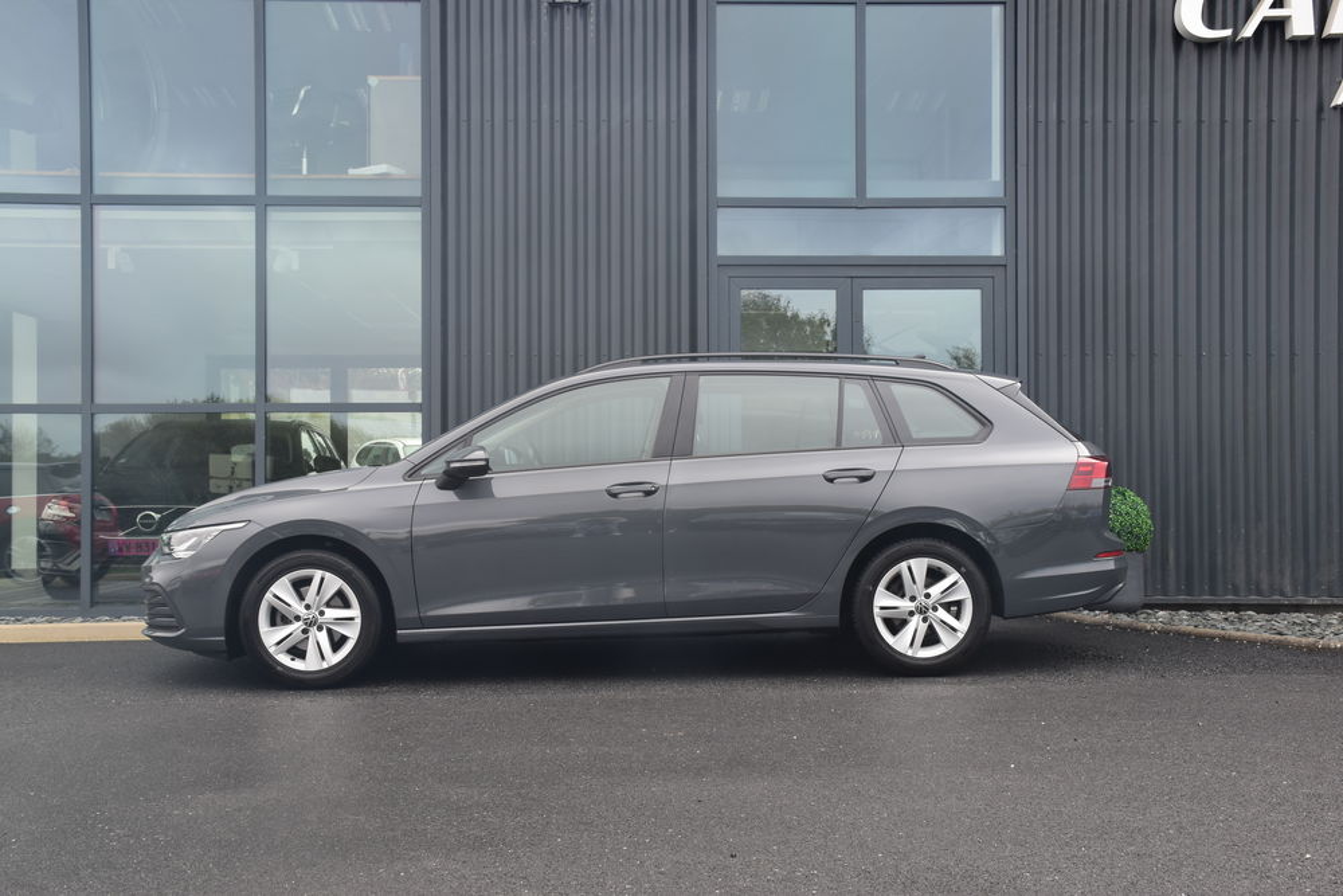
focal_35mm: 39
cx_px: 672
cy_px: 448
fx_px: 1455
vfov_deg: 34.2
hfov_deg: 49.5
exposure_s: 1/125
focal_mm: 26
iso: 400
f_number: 9
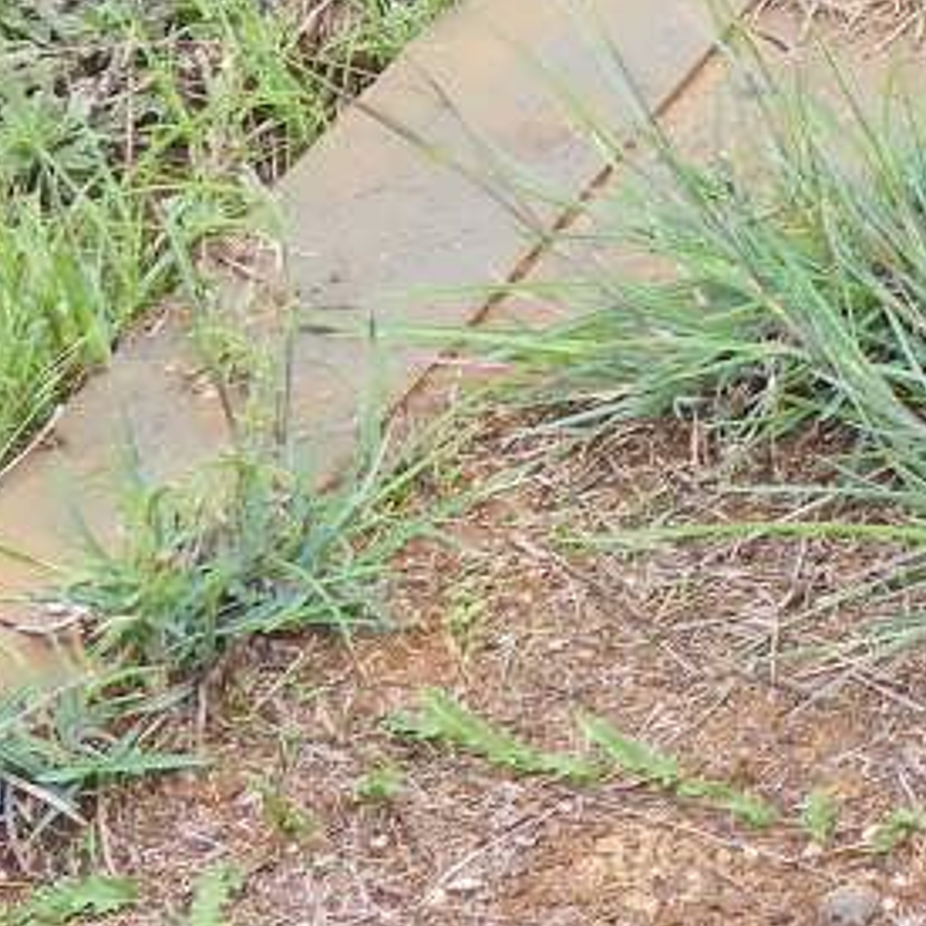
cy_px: -545
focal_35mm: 262
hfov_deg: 6.5
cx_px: 1781
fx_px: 7929
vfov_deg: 6.6
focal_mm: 12.1
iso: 64
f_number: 3.5
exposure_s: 1/125
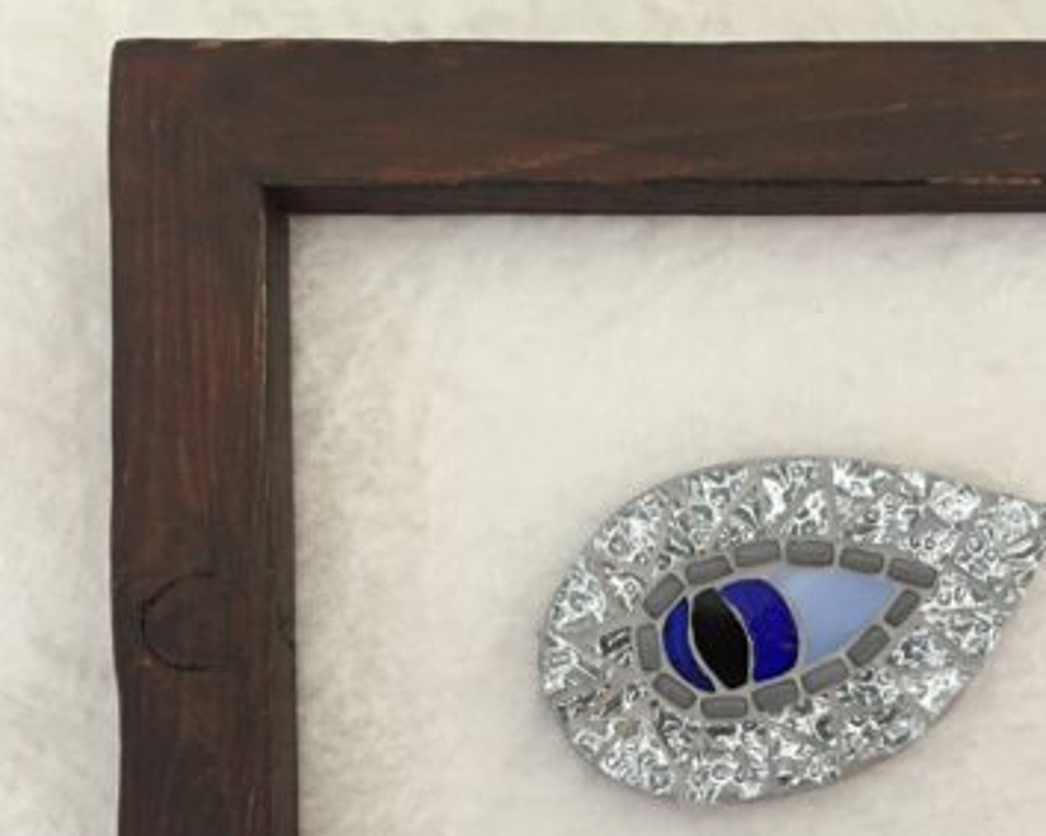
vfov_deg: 30.8
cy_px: 647
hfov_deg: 38.2
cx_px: 730
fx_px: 1486
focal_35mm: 48
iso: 100
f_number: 2.2
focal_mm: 4.15
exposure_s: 1/10
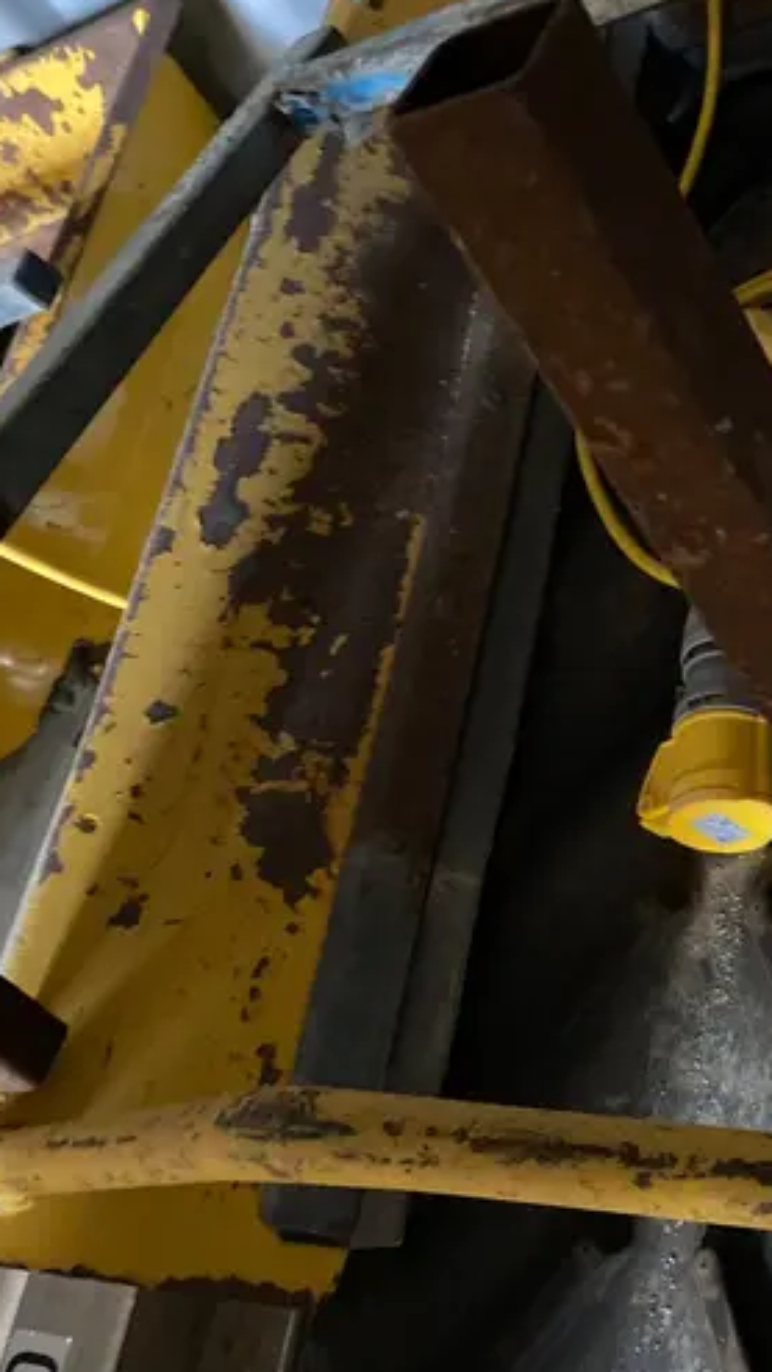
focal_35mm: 42
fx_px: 1528
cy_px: 599
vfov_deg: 48.2
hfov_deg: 27.3
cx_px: 703
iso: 1000
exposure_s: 1/22
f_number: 1.8
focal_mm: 4.25
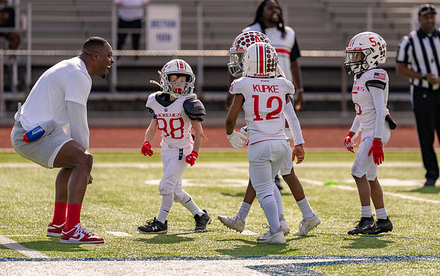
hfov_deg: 7.6
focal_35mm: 276
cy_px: 107
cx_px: 289
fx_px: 3311
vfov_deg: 4.8
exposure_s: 1/2000
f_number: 2.8
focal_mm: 200
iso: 100
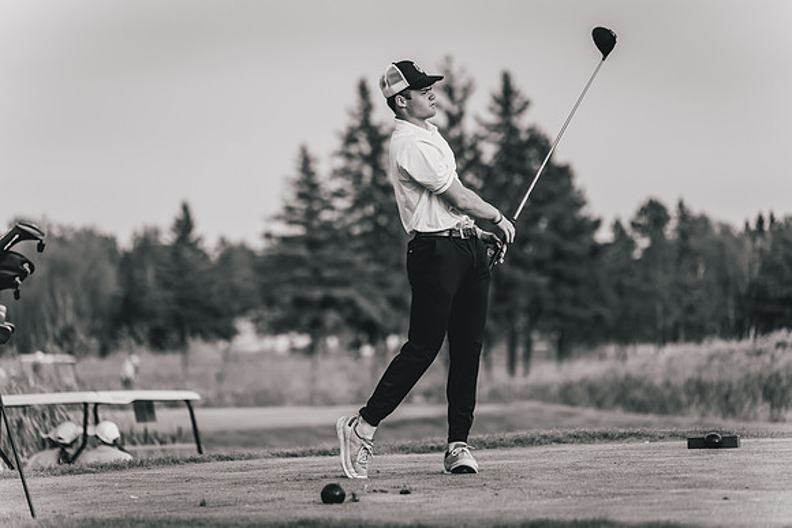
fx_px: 3301
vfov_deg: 9.2
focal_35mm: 150
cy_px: 264
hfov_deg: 13.7
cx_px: 396
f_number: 2.8
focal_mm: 150
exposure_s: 1/2000
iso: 400
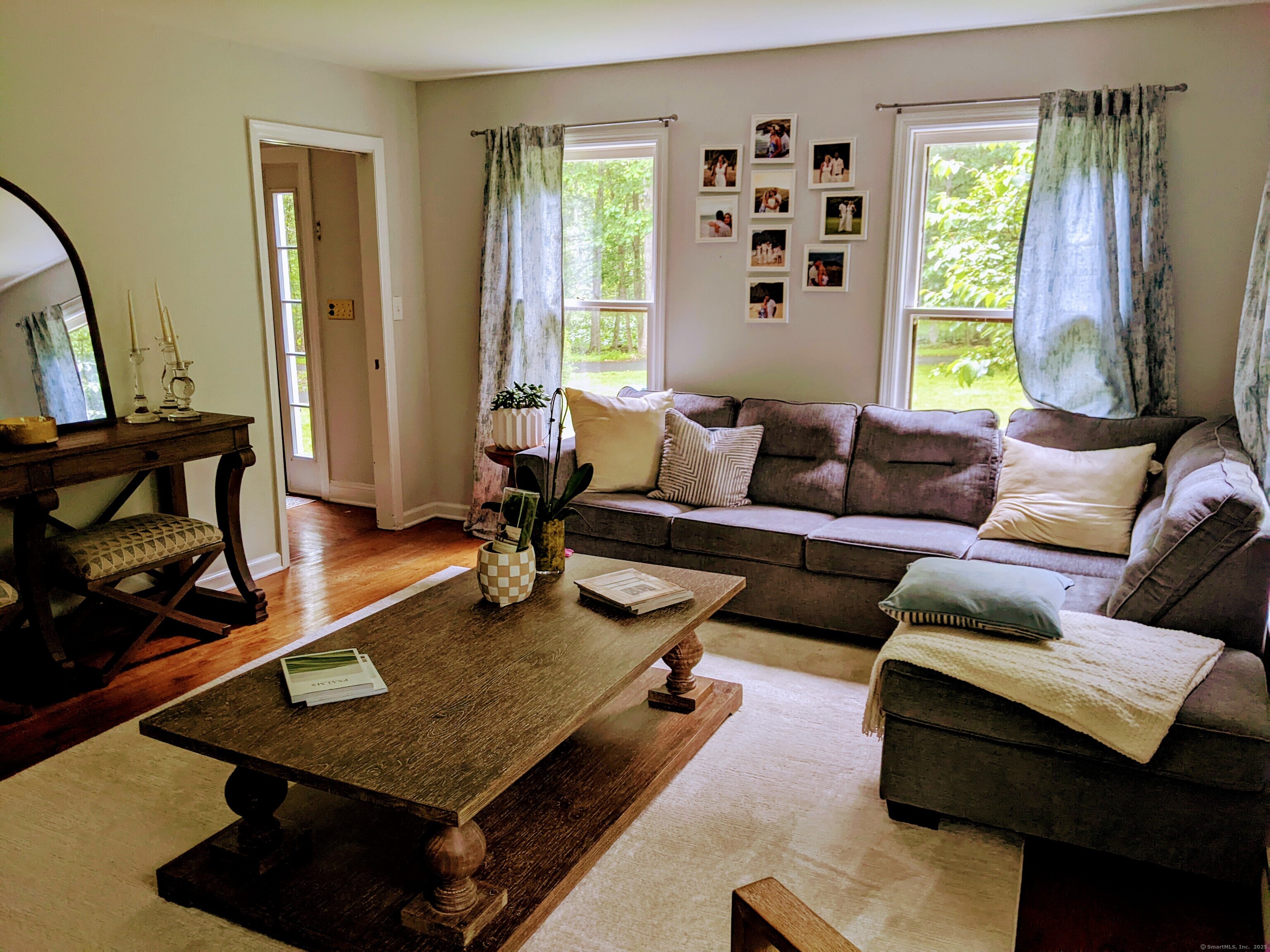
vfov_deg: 51.4
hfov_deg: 65.3
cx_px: 635
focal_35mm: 27
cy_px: 476
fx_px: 991
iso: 136
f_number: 1.8
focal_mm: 4.44
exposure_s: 1/24
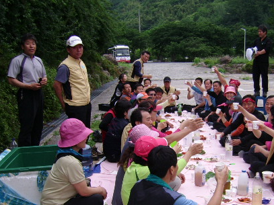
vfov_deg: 26.3
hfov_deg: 34.6
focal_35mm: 55
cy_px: 145
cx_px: 182
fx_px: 435
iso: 100
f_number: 2.8
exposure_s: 1/125
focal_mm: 5.95
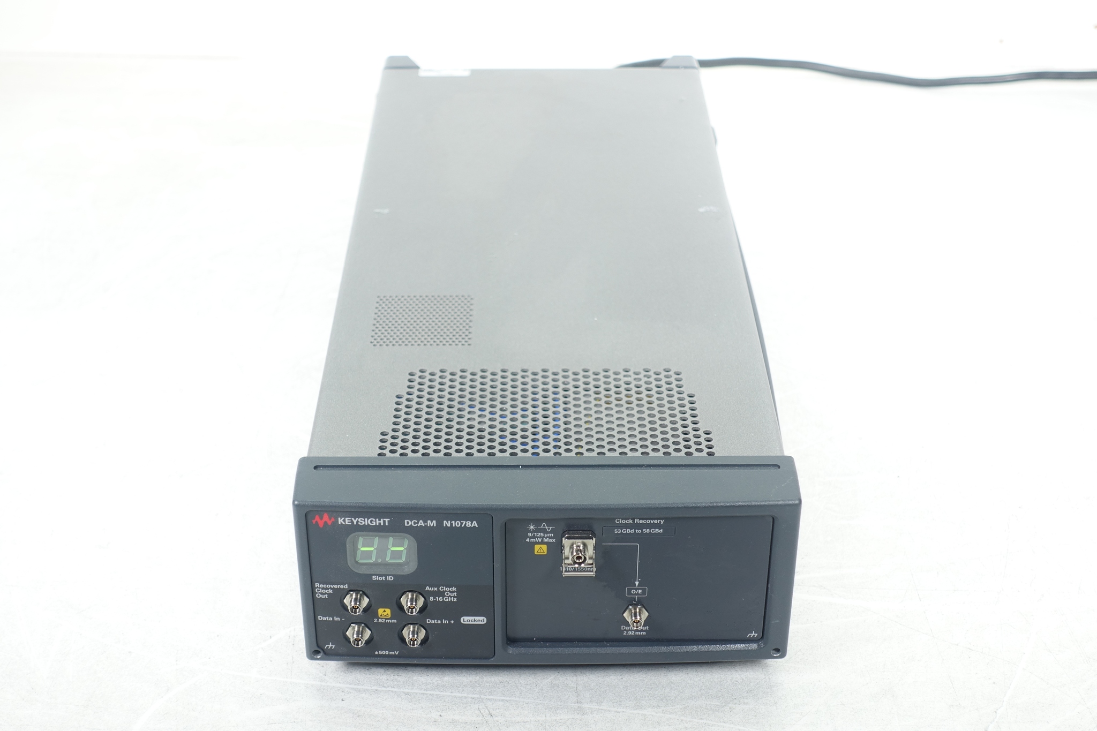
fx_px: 1798
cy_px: 366
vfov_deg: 23.0
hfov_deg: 33.9
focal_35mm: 59
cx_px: 548
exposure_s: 1/80
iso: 125
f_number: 3.5
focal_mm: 21.79
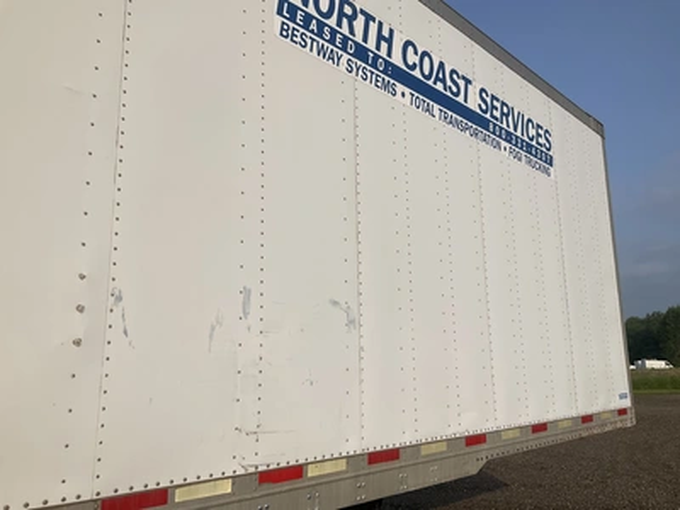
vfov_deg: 48.2
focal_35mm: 29
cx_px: 340
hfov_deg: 61.7
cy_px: 255
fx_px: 570
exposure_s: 1/3125
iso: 25
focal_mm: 3
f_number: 1.8
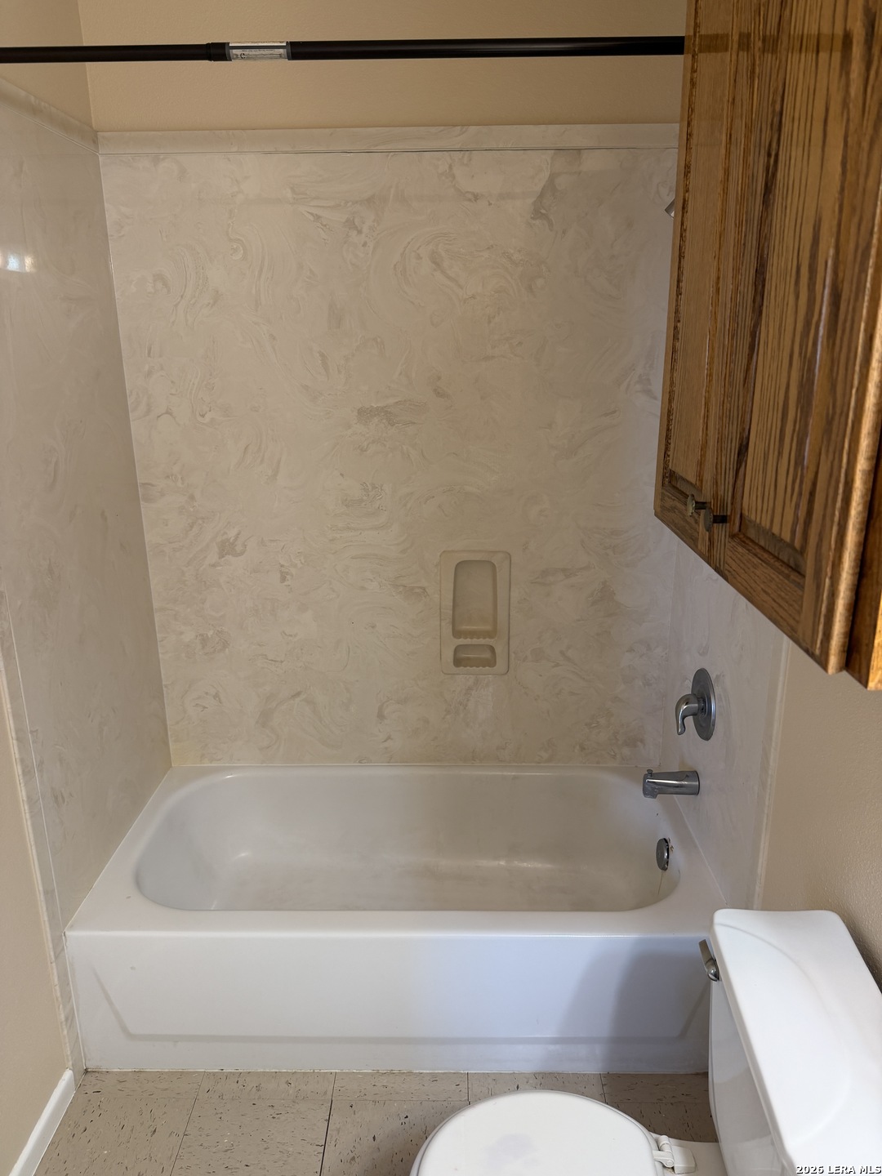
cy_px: 588
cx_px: 441
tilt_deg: -17.5
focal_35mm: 24
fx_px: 815
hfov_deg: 56.8
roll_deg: +1.4
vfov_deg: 71.6
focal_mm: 6.76
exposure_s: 1/60
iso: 160
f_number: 1.78
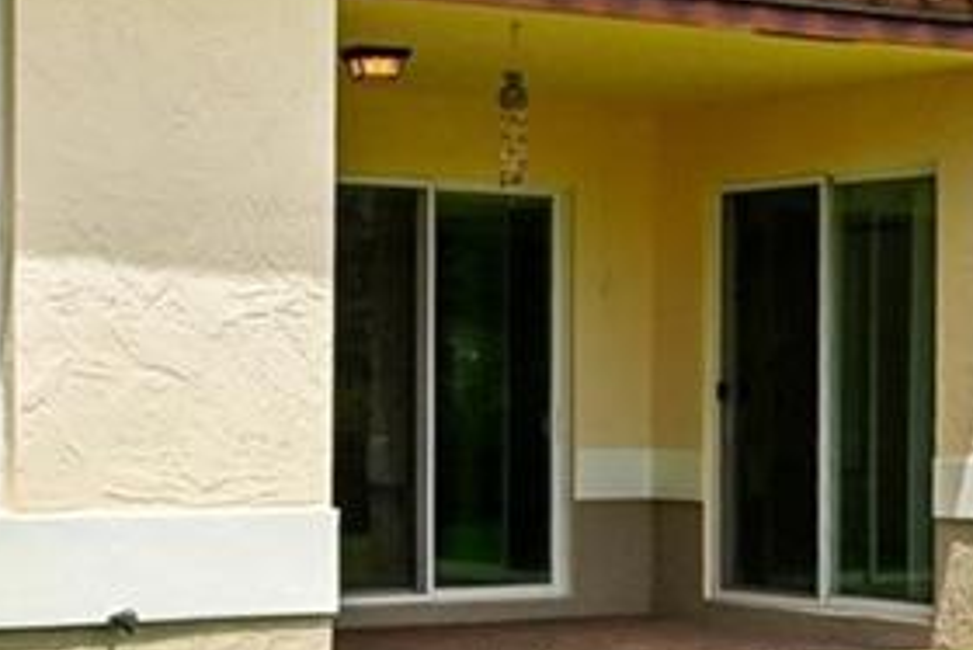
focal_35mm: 97
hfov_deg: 21.0
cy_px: -261
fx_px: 2623
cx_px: 473
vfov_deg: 13.5
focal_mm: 17
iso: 100
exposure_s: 1/500
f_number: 8
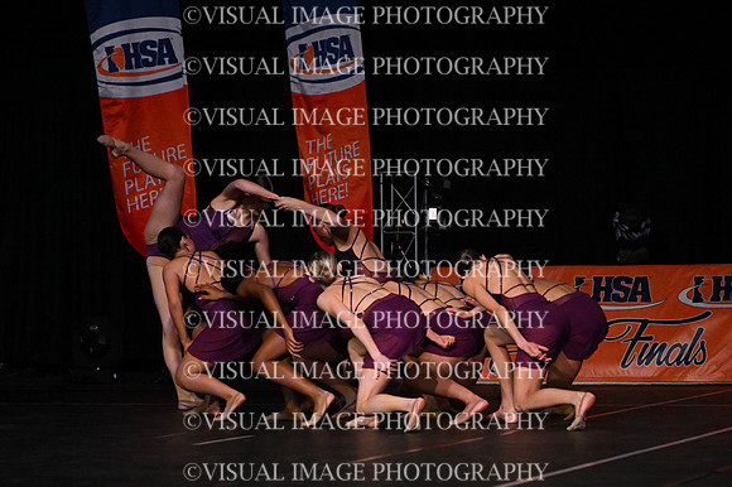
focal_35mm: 165
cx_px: 366
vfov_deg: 8.3
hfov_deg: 12.5
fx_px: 3353
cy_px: 244
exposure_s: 1/1000
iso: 8000
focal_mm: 110
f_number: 4
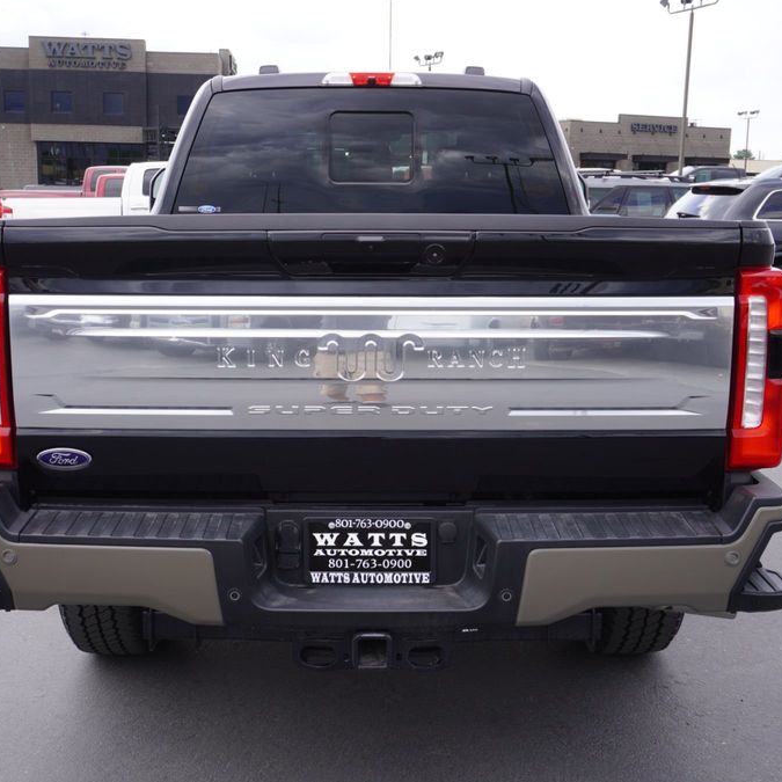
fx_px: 1039
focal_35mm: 41
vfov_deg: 41.3
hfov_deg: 41.2
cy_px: 389
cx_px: 363
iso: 100
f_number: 7.1
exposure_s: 1/100
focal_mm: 21
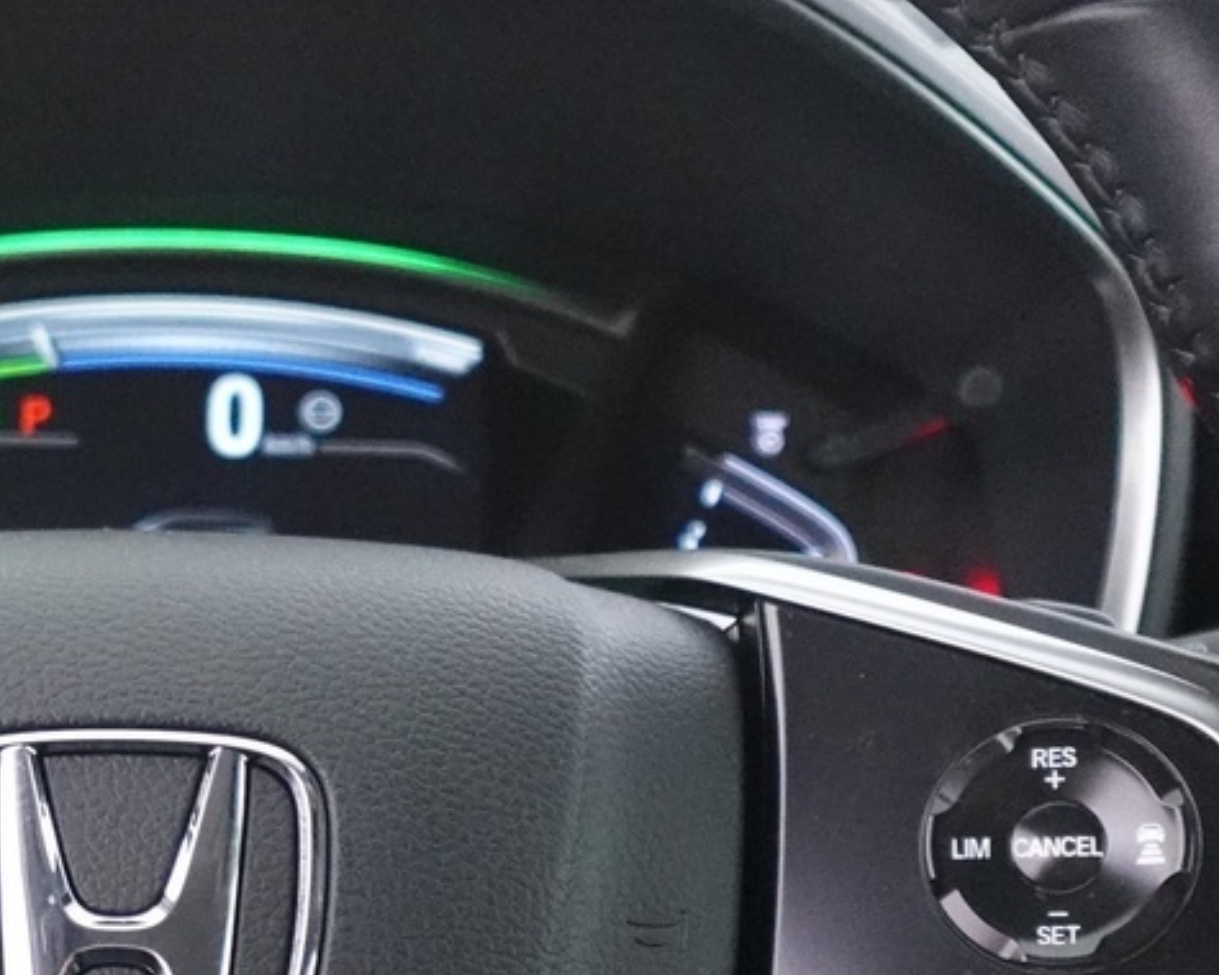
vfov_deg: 23.2
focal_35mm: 64
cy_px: 883
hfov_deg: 28.7
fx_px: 2309
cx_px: 187
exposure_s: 1/80
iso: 4000
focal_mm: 7.6
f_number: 2
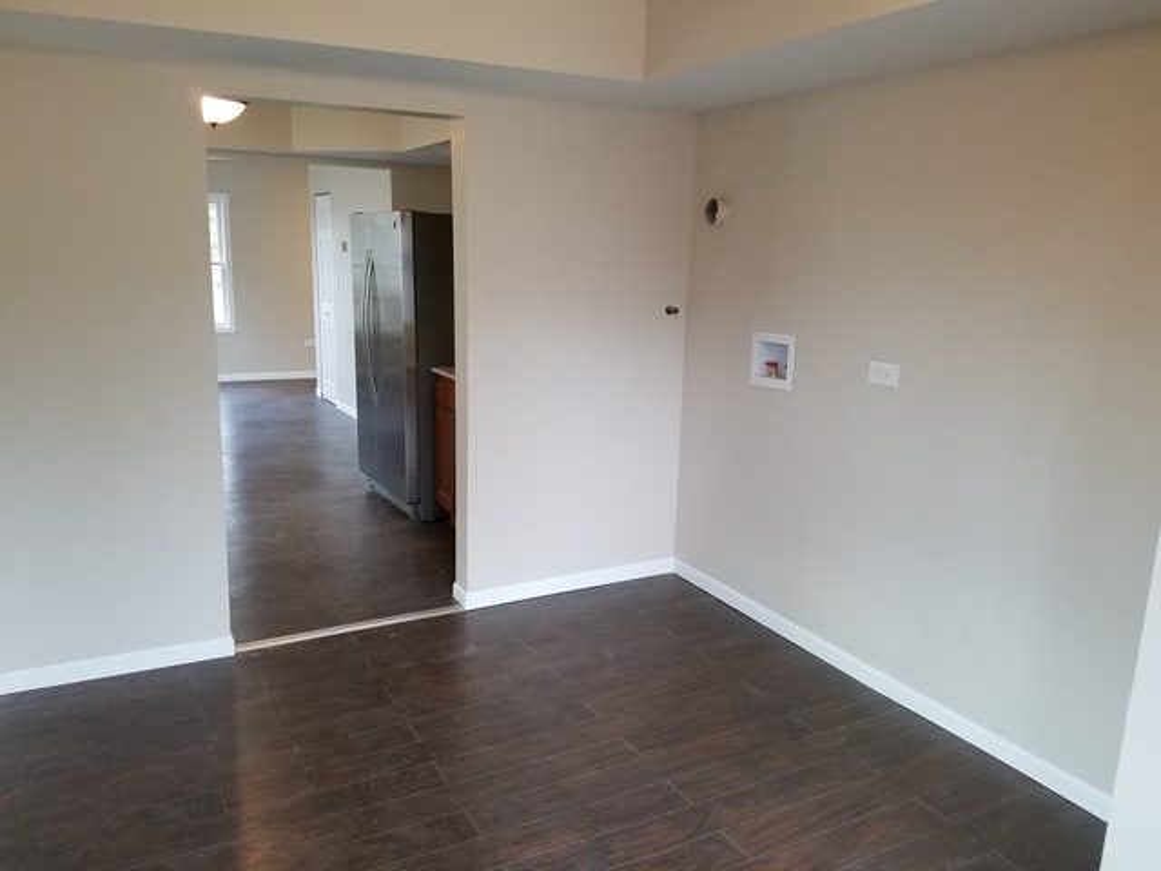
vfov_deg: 53.1
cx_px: 580
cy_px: 436
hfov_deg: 67.3
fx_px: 872
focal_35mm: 26
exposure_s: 1/60
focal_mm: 4.2
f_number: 1.7
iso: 200
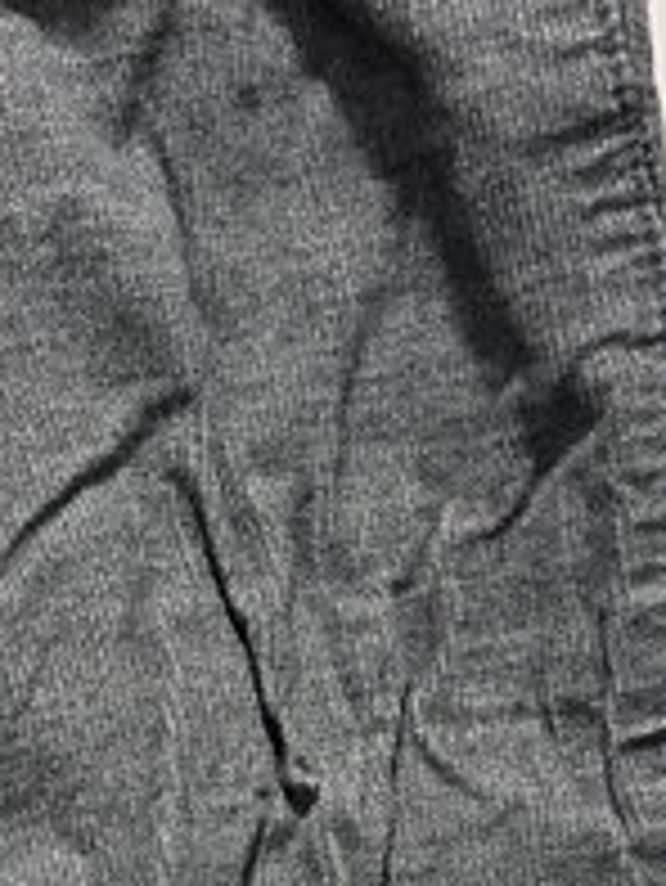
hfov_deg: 13.3
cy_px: 1127
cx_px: -104
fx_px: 2793
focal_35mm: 109
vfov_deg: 17.1
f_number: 1.6
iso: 160
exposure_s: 1/50
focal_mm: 5.1
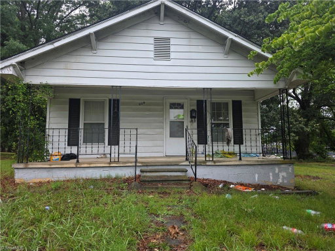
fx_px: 223
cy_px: 126
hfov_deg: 73.9
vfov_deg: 58.9
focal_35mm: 23
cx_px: 168
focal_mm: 6.3
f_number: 1.7
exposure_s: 1/1497
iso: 80
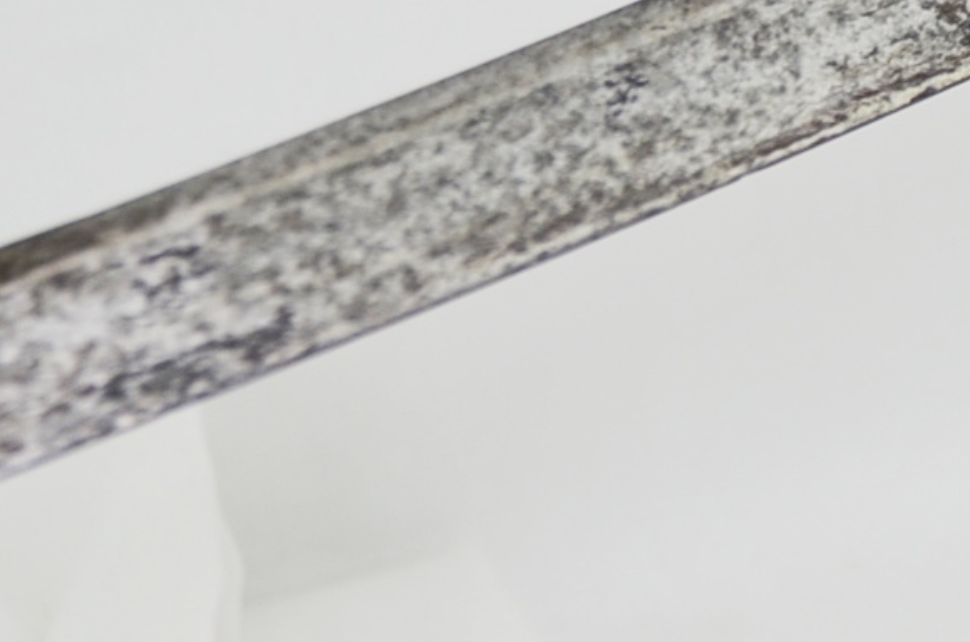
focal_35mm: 332
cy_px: -221
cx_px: 1362
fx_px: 8924
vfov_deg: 4.1
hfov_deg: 6.2
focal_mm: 52
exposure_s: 1/125
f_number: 5.6
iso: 200
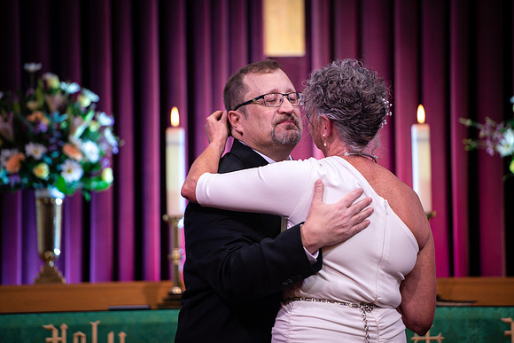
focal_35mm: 200
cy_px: 172
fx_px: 2856
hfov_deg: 10.3
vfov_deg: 6.9
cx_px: 257
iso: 800
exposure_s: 1/200
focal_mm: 200
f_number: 2.8
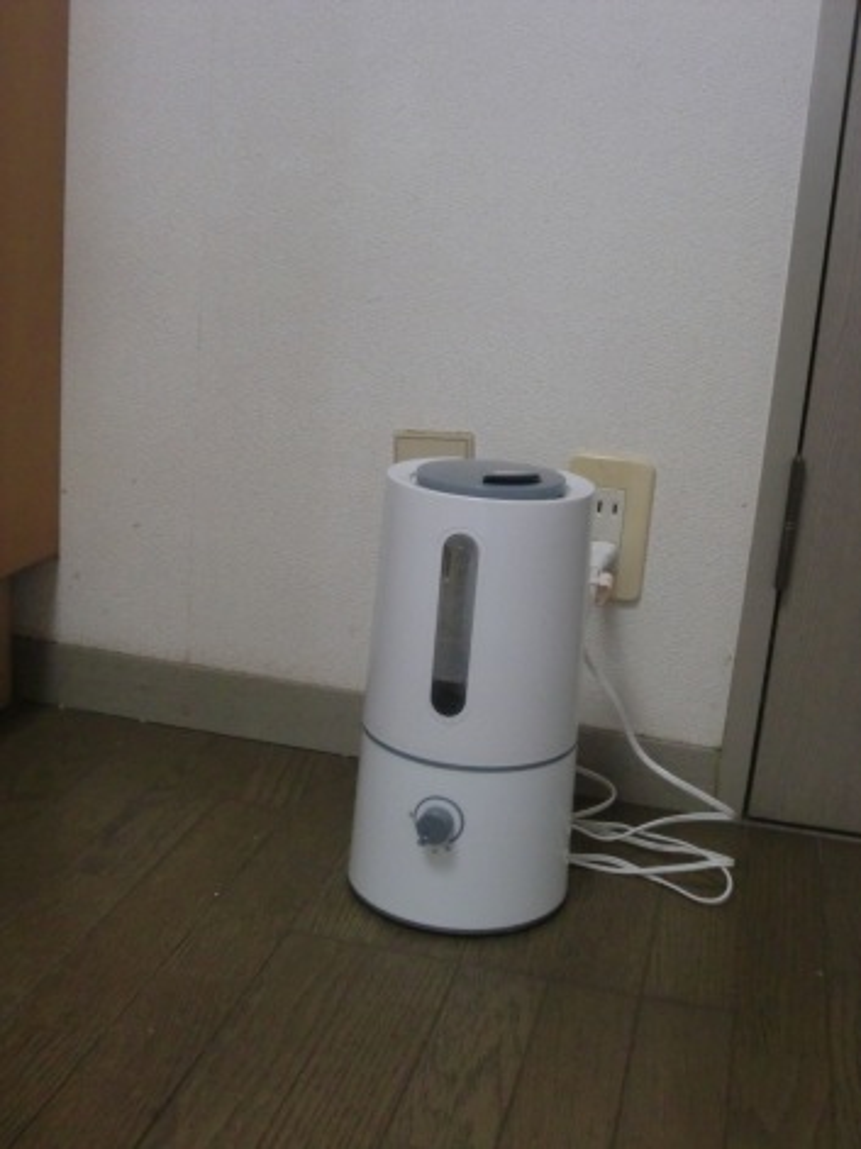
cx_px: 430
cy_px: 574
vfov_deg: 43.9
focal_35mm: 43
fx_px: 1427
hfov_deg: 33.6
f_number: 3.1
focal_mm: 7.6
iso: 640
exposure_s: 1/60
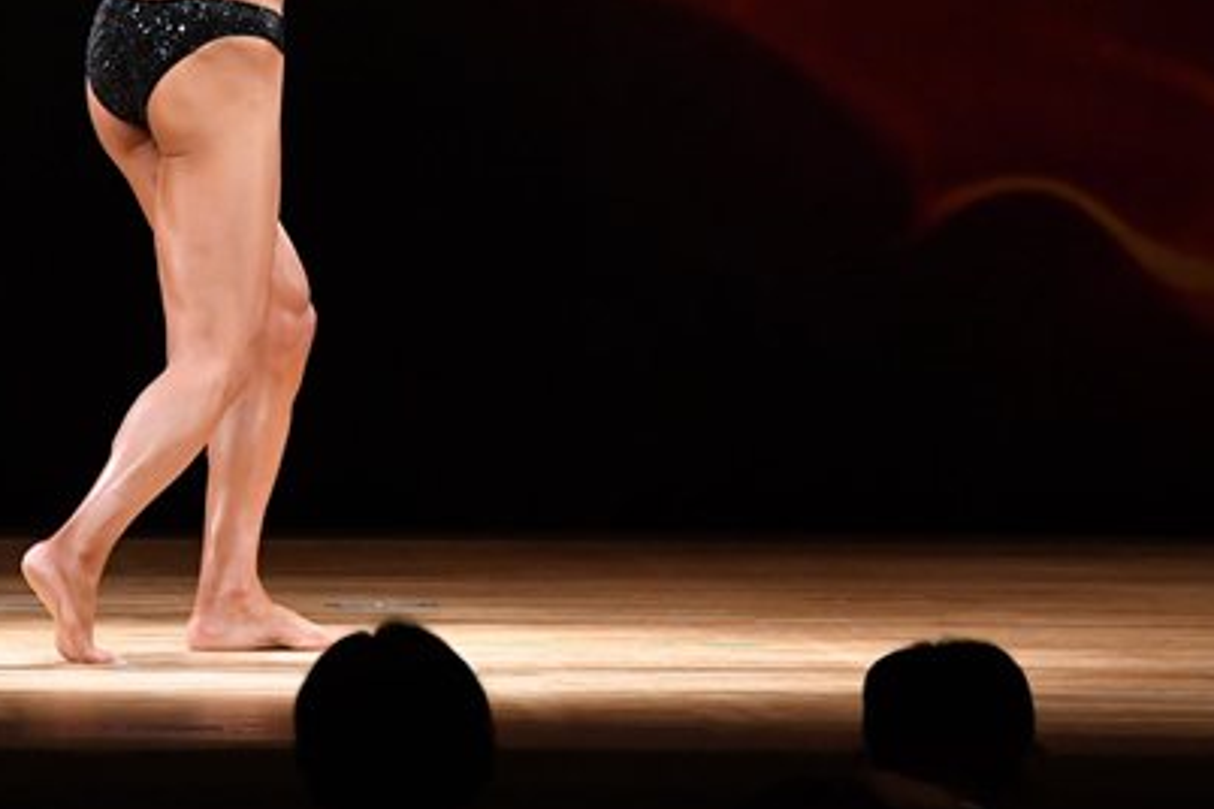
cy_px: 88
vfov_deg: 3.3
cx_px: 186
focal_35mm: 418
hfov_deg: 4.9
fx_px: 14095
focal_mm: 145
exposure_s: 1/400
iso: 4000
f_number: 5.6
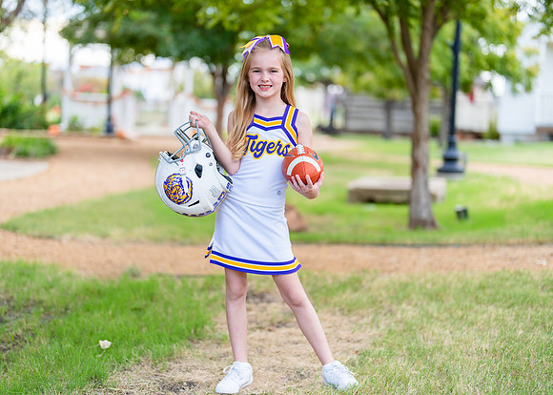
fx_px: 840
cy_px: 198
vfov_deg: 26.4
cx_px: 276
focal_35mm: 54
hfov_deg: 36.4
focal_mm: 50
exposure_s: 1/400
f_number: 1.2
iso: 125
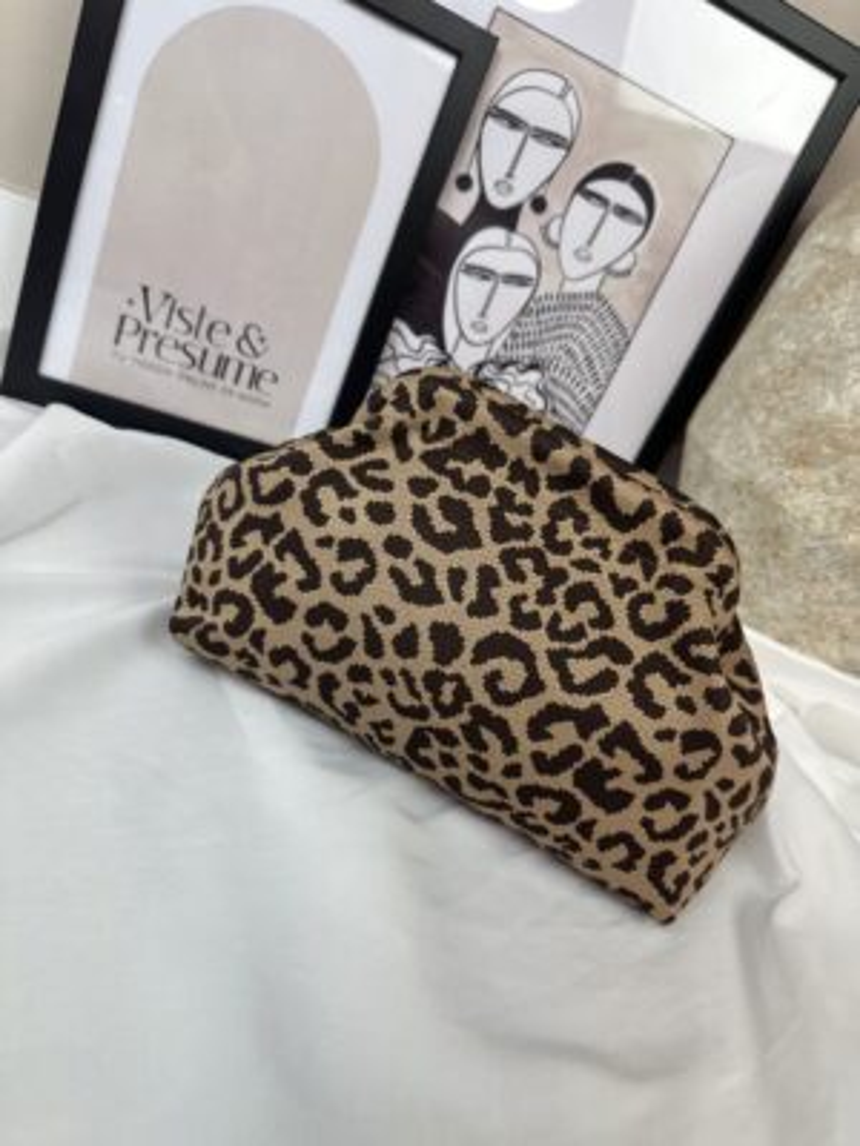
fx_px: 795
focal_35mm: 24
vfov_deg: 71.6
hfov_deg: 56.8
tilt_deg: -24.6
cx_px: 430
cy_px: 573
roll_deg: -26.6
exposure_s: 1/100
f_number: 1.78
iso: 80
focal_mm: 6.86
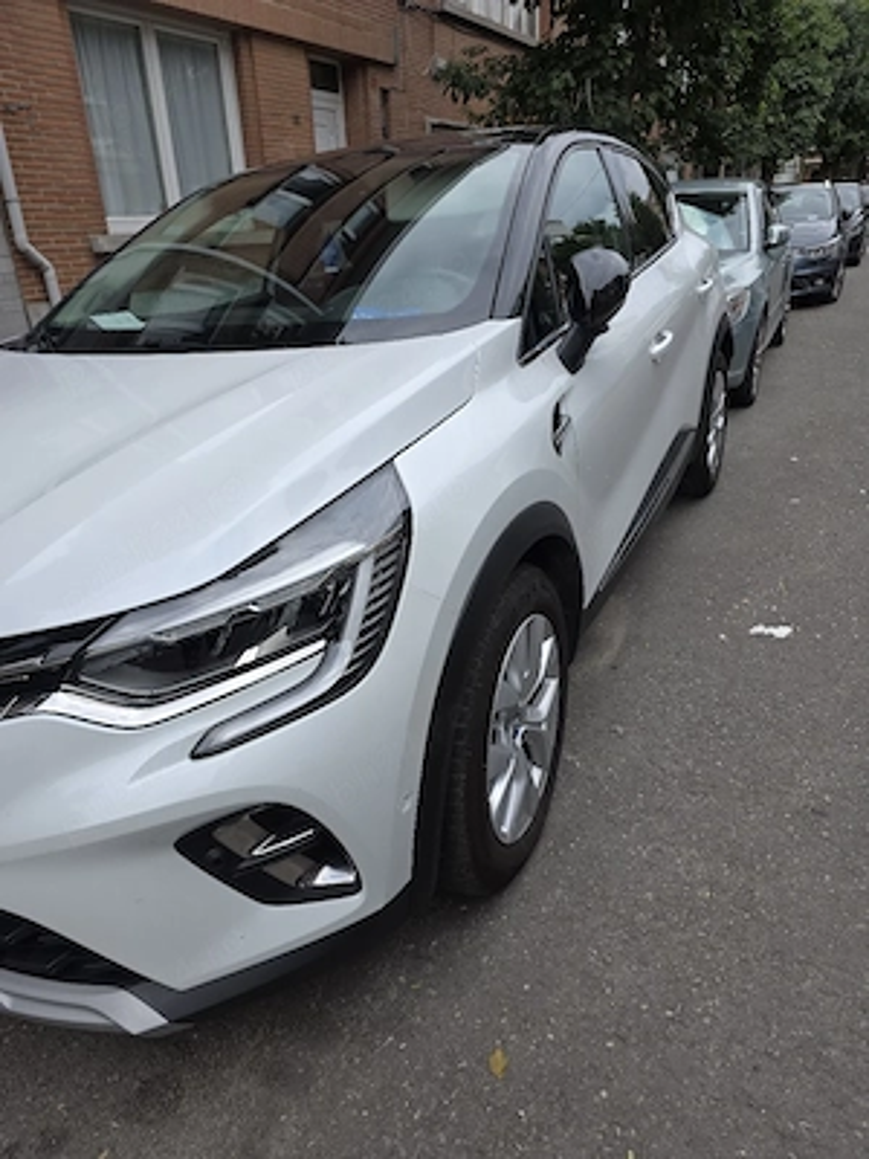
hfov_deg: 58.9
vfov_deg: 73.9
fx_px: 770
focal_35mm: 23
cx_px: 434
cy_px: 580
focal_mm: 6.3
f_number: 1.7
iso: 12
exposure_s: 1/400
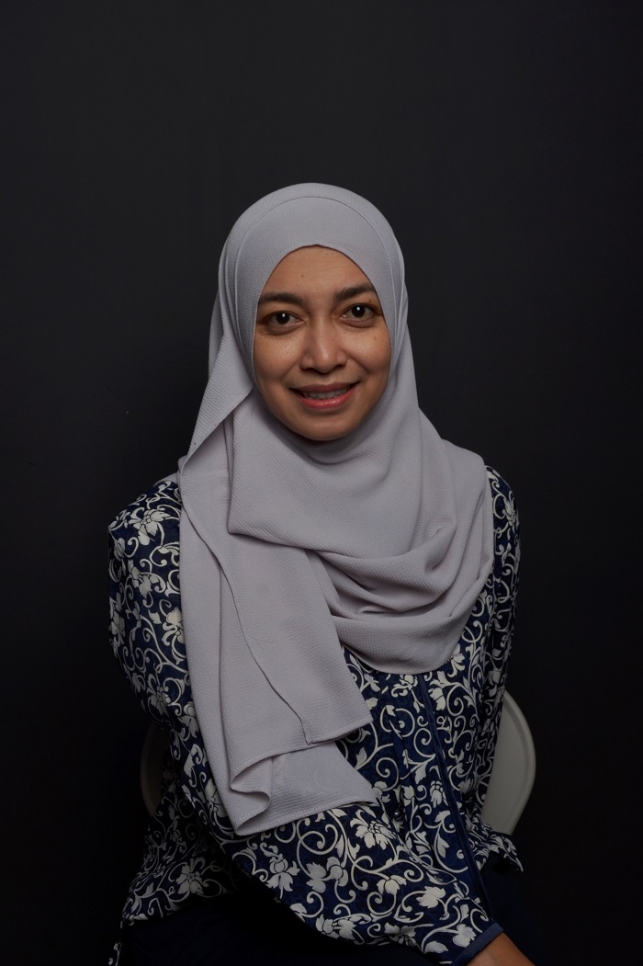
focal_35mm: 48
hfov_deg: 28.1
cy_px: 483
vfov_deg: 41.1
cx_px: 322
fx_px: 1287
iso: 100
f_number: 9
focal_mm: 32
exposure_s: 1/160
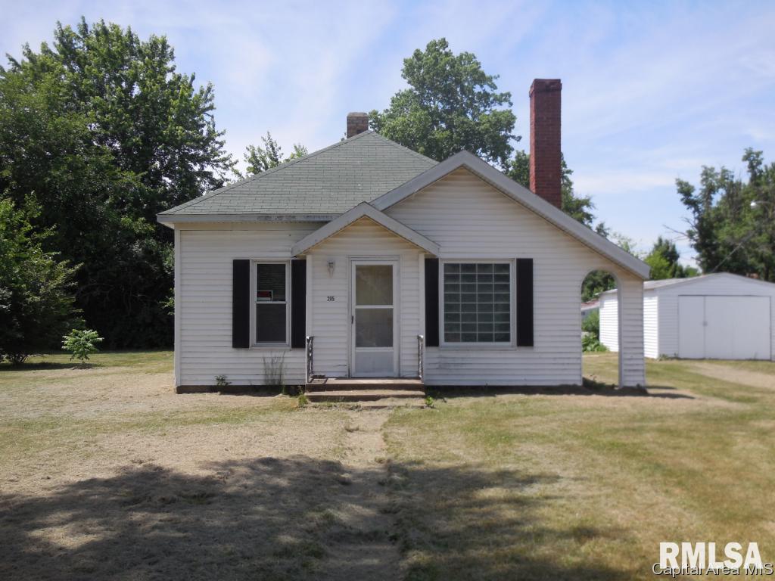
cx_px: 388
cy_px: 290
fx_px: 896
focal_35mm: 40
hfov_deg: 46.8
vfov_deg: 36.0
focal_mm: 7.1
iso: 125
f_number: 3.6
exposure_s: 1/640
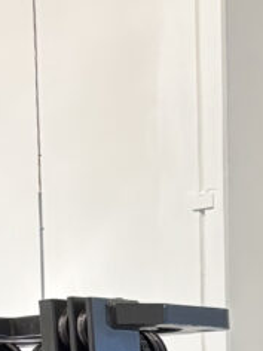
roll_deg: -0.6
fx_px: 1145
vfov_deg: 14.6
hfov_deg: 12.5
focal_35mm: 113
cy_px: 690
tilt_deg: -6.9
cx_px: 389
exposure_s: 1/60
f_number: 1.6
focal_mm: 5.96
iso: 160
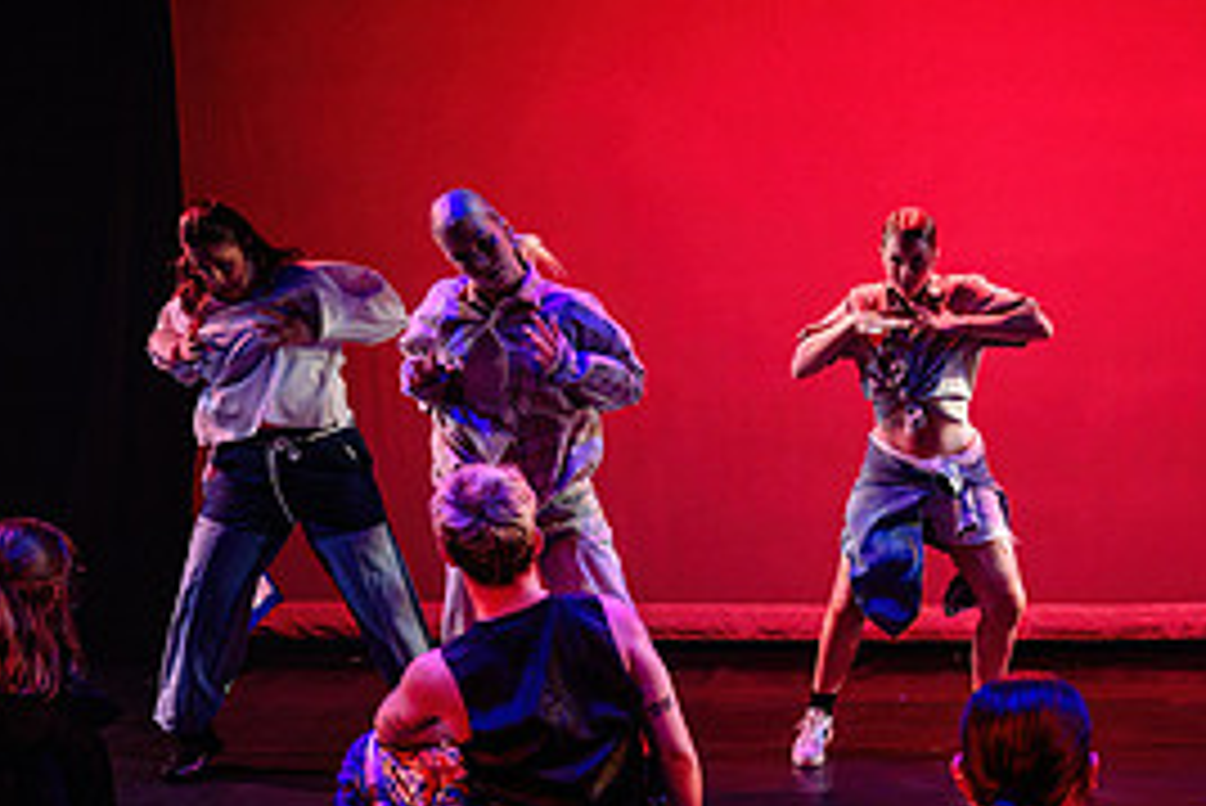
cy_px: 687
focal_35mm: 52
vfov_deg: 25.4
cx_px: 1017
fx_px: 1743
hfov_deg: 36.5
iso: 3200
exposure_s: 1/300
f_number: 2.8
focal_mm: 24
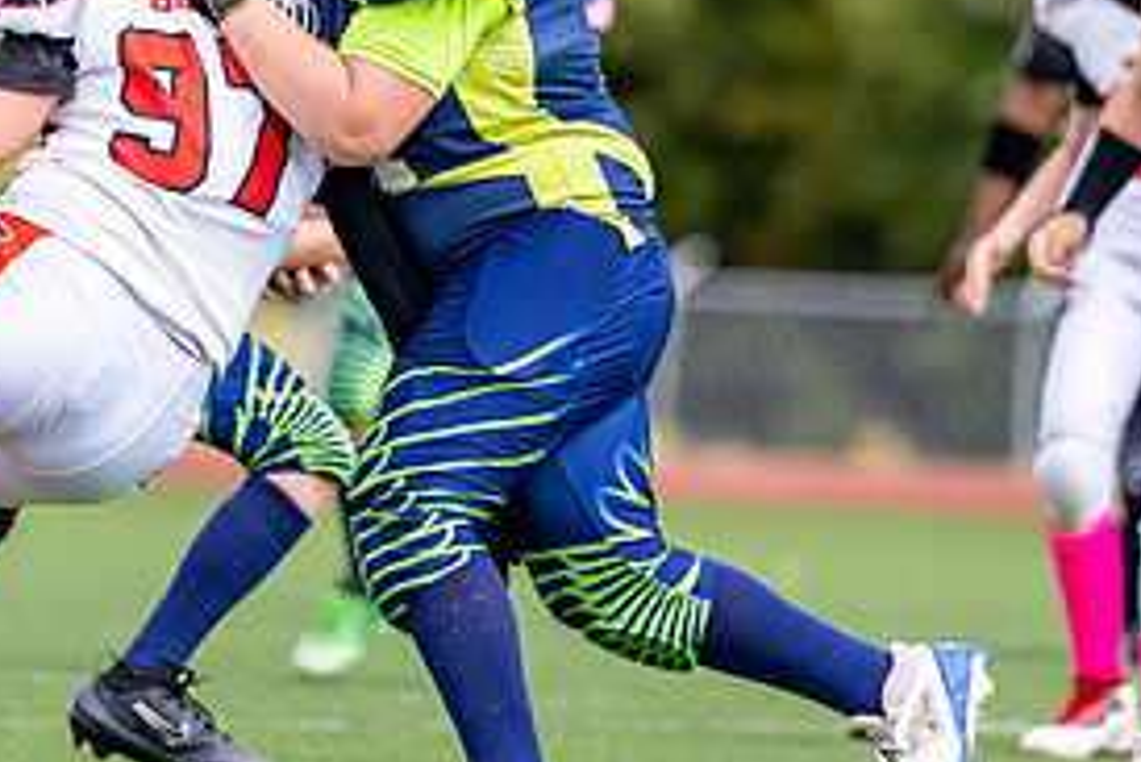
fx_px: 17726
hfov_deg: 3.7
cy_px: 152
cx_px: 288
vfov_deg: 2.5
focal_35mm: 559
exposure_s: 1/3200
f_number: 2.8
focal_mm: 200
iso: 250
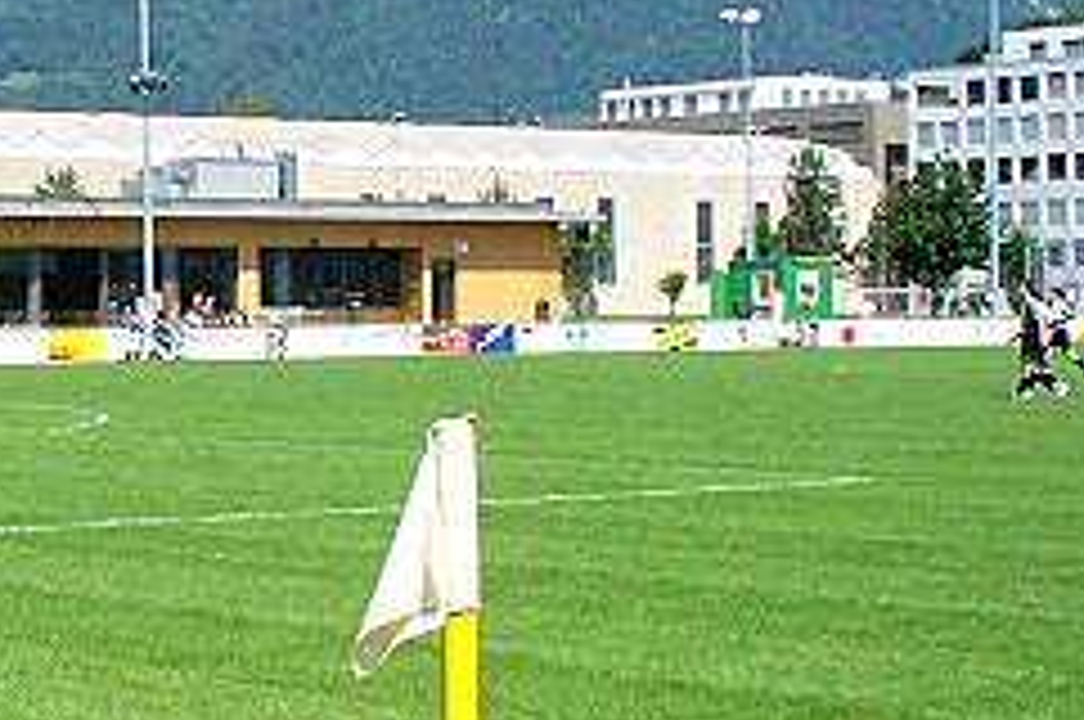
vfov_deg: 14.2
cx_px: -198
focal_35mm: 96
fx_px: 2887
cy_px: 459
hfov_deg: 20.0
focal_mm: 6.1
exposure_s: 1/1000
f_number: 5.6
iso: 400
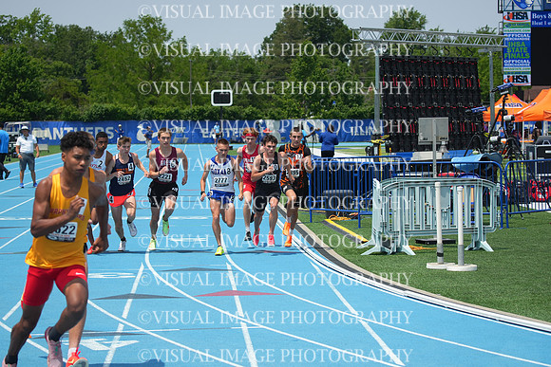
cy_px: 184
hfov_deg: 17.8
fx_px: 1760
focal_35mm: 115
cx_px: 276
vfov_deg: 11.9
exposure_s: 1/2500
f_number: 5.6
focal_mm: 115
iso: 400
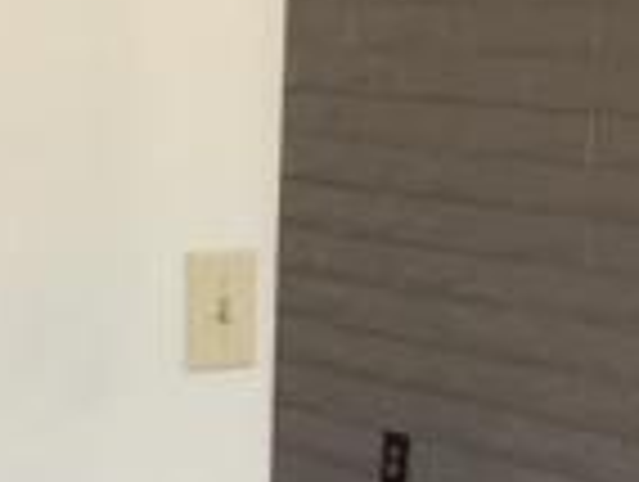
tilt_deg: -5.7
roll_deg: +0.3
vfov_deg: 9.1
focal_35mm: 163
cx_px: -675
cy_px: 270
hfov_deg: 10.9
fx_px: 3014
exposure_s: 1/120
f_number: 2.2
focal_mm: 4.15
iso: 40
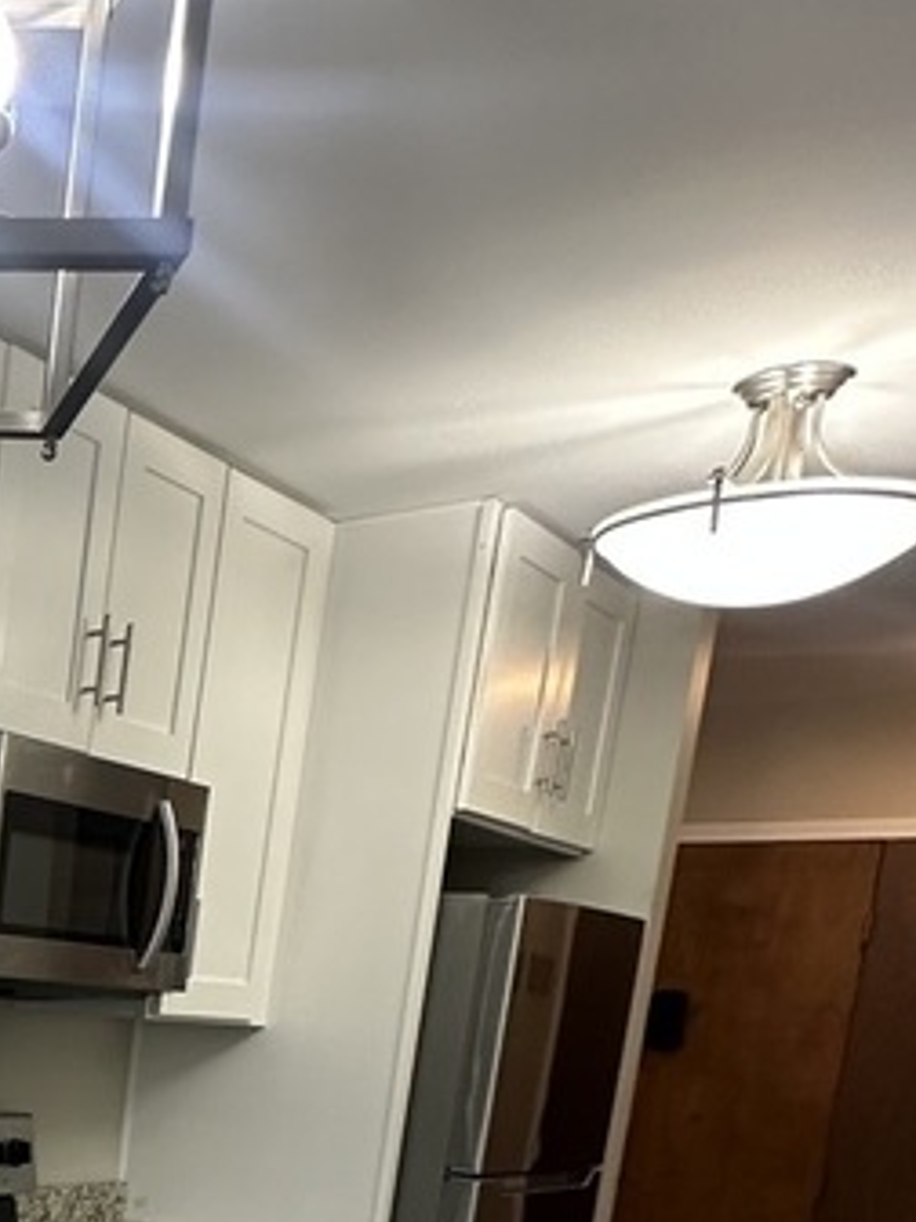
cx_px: -520
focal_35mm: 45
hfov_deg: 24.0
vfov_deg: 37.3
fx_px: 1588
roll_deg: -3.4
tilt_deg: -7.6
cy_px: 1240
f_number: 2.2
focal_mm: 2.22
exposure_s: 1/60
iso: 160
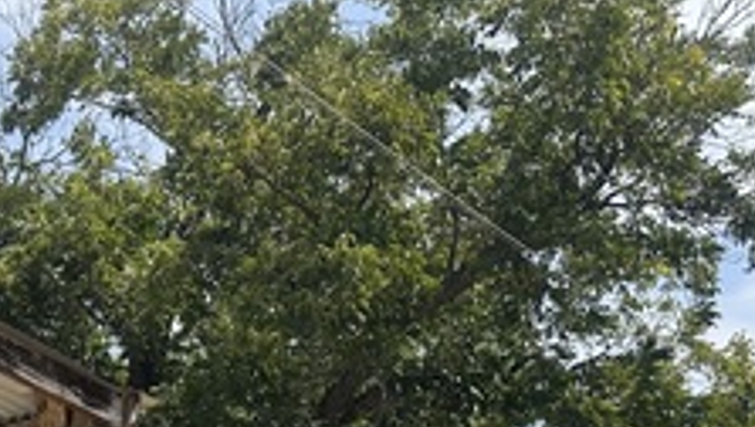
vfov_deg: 14.1
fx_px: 1503
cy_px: 790
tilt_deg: -0.5
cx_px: 27
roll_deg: -0.9
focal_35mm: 75
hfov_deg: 26.9
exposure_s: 1/3717
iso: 80
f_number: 1.78
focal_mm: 6.86
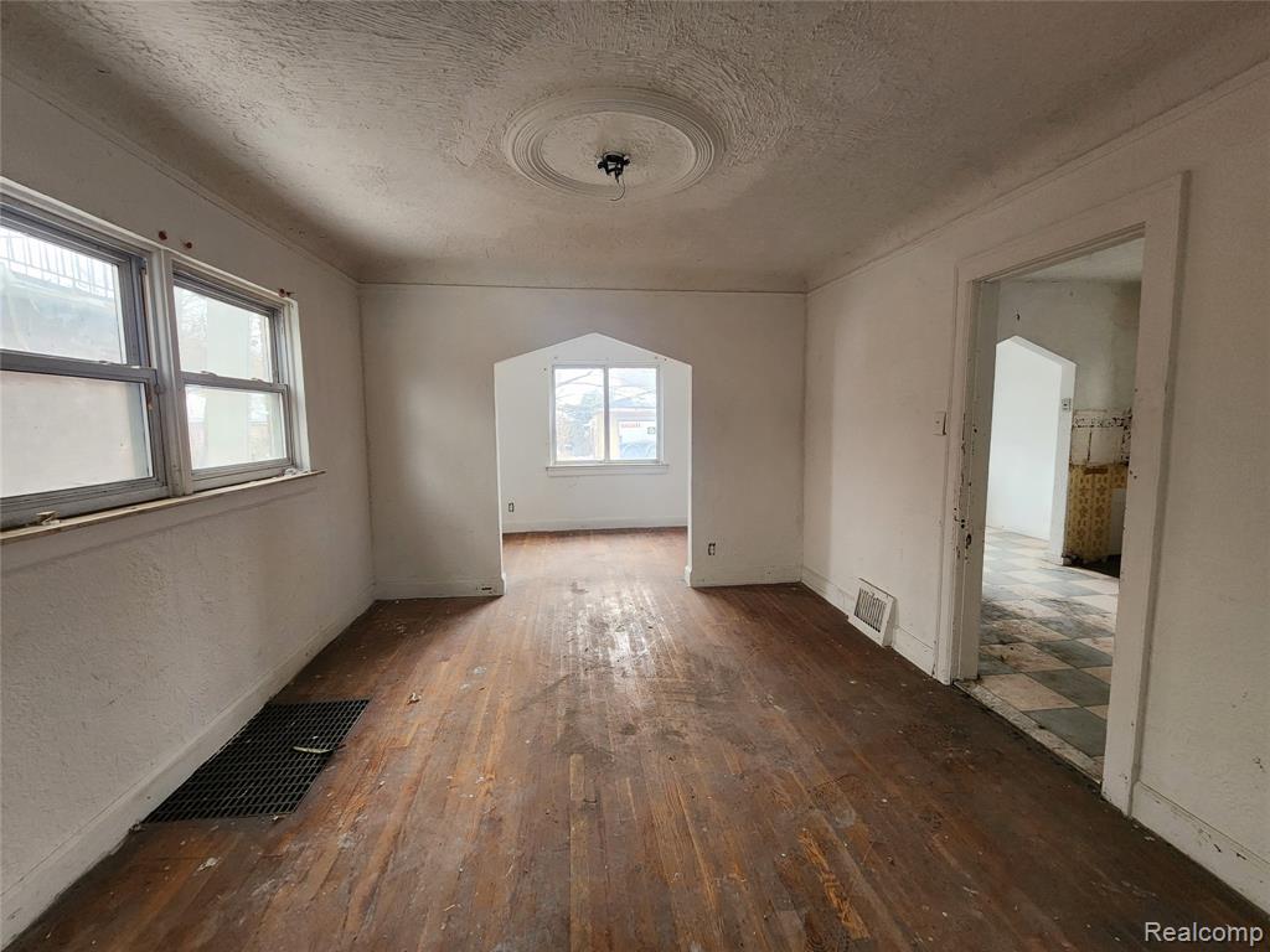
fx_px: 477
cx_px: 635
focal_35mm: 13
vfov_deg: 89.9
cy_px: 476
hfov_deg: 106.2
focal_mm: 2.2
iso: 320
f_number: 2.2
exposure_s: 1/60
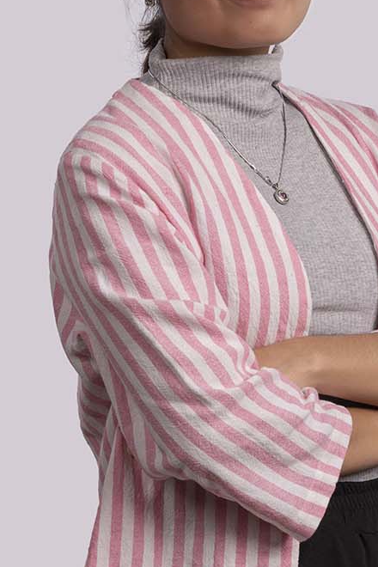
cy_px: 344
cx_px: 276
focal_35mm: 229
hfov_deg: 6.0
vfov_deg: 9.0
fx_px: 3606
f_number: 10
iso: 125
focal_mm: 105
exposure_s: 1/250
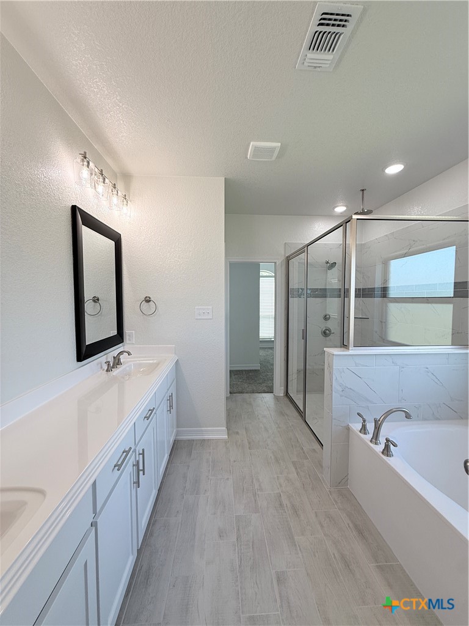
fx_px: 253
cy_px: 313
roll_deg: -0.7
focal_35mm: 14
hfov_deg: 85.7
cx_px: 234
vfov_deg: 102.1
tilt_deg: -3.4
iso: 64
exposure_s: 1/124
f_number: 2.2
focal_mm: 2.22
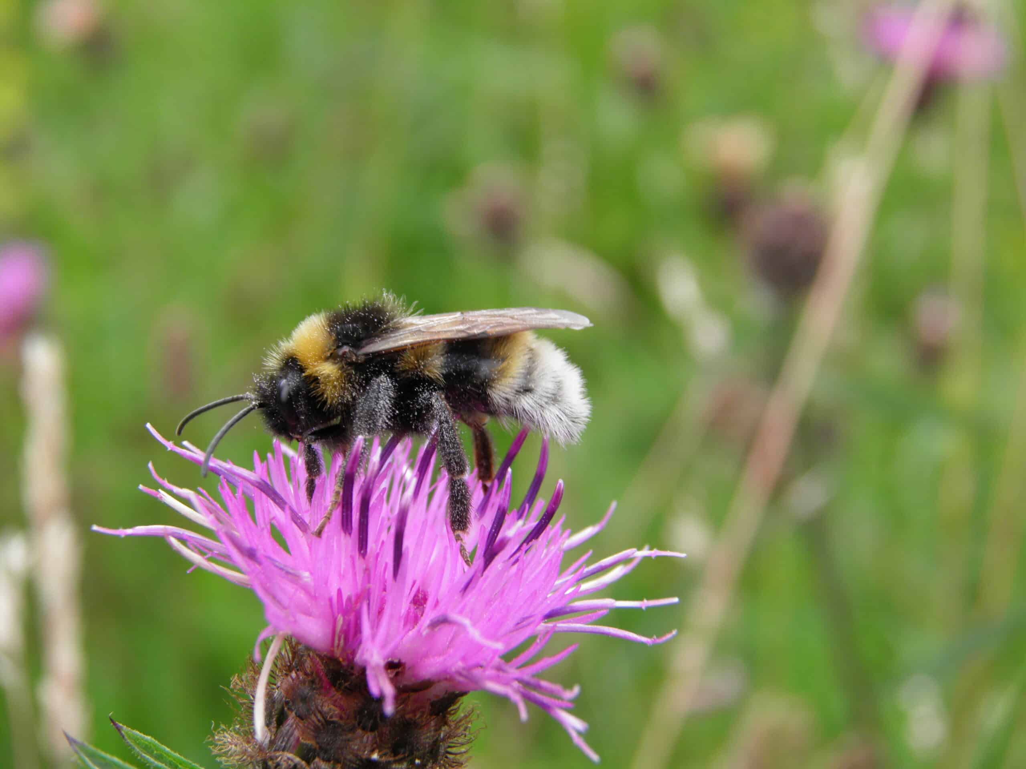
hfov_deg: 23.3
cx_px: 513
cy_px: 384
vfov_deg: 17.6
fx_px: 2490
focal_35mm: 84
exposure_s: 1/60
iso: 50
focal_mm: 15.2
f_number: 3.9
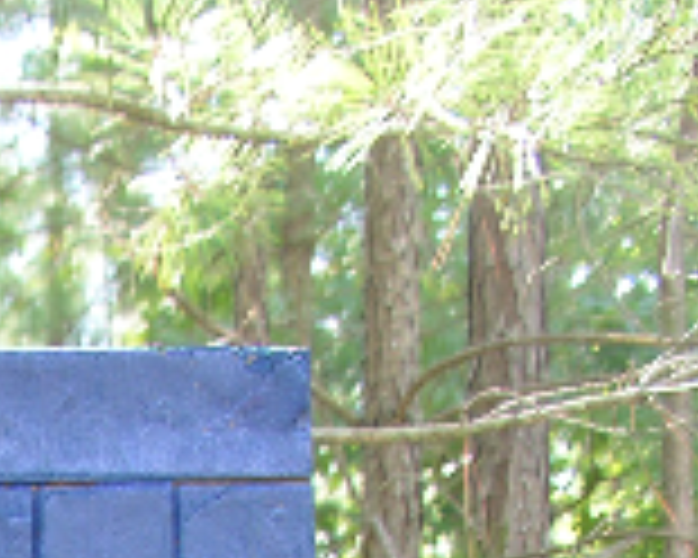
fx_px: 2913
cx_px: -311
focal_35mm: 141
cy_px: 1426
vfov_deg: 9.5
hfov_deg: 13.0
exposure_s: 1/32.5
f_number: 2.8
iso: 50
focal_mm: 8.9
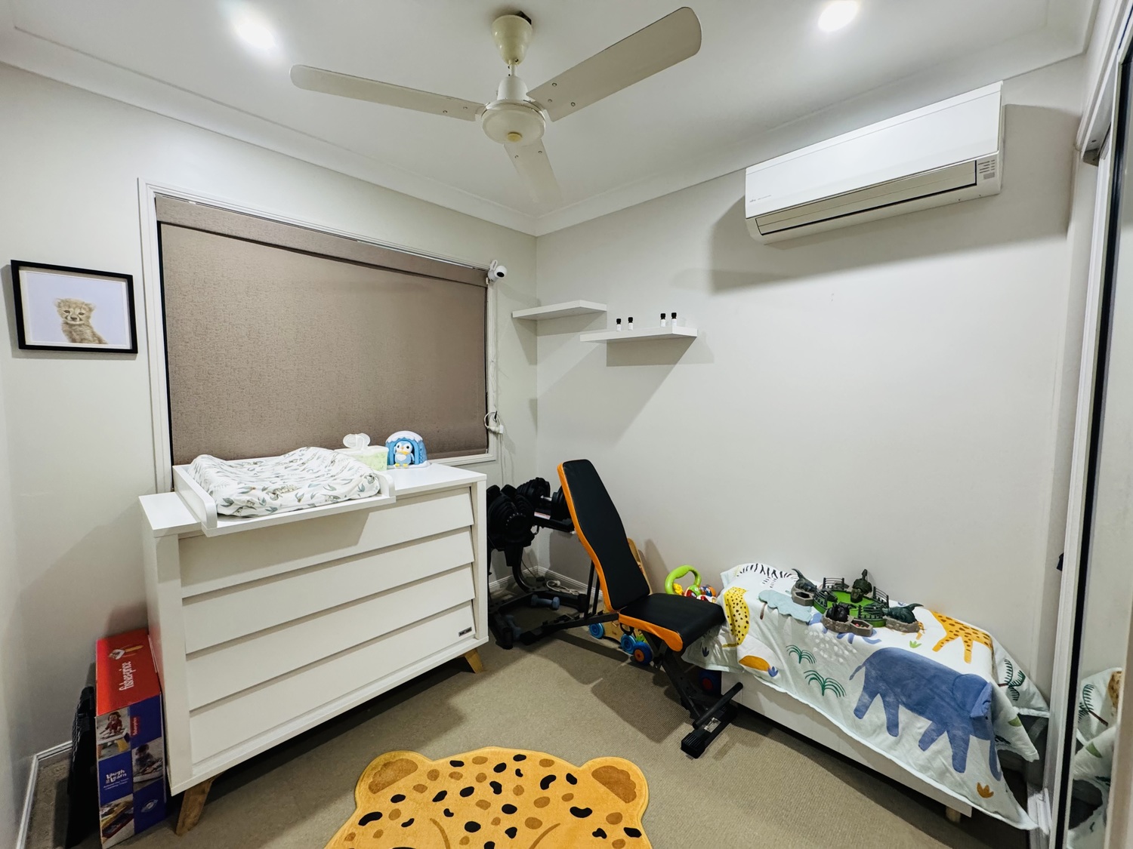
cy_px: 424
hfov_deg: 102.1
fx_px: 458
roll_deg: +0.6
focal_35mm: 14
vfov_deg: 85.7
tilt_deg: -4.6
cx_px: 566
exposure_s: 1/100
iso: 320
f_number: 2.2
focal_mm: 2.22
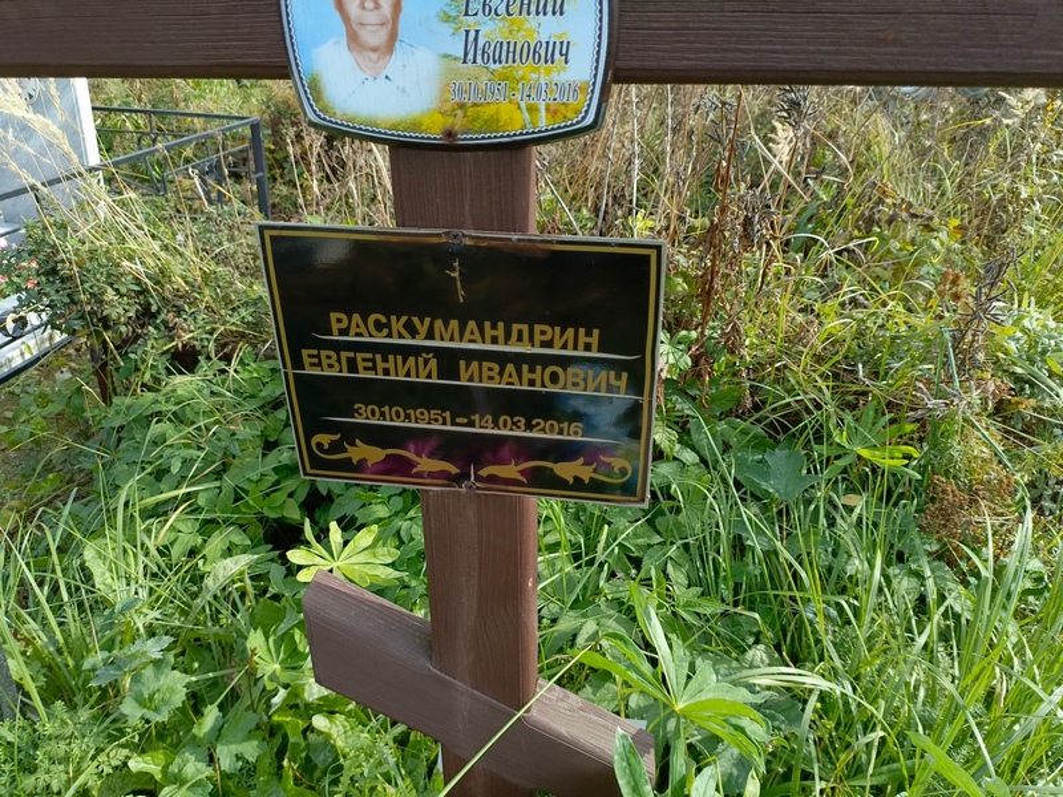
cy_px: 398
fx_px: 768
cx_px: 532
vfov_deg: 54.9
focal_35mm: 25
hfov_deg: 69.4
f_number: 1.69
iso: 106
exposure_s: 1/349
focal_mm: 4.76
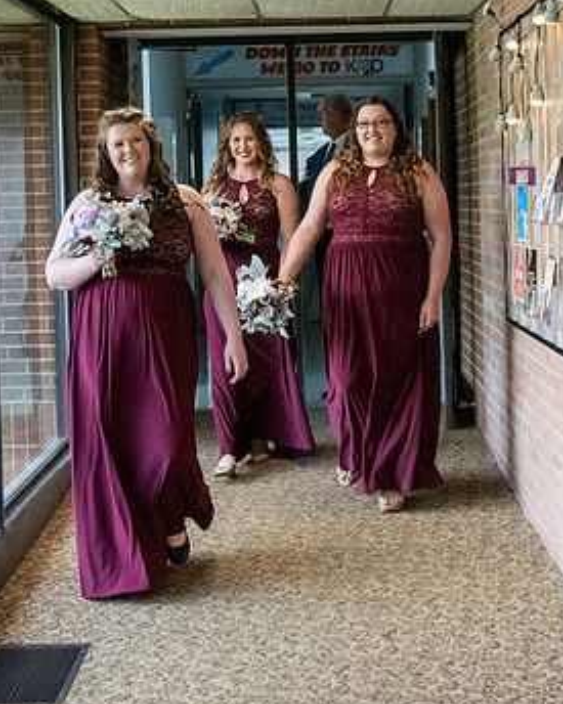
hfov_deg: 21.8
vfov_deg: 27.0
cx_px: 337
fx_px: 1459
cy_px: 231
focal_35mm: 70
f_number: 2.8
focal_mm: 34
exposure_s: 1/3200
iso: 6400
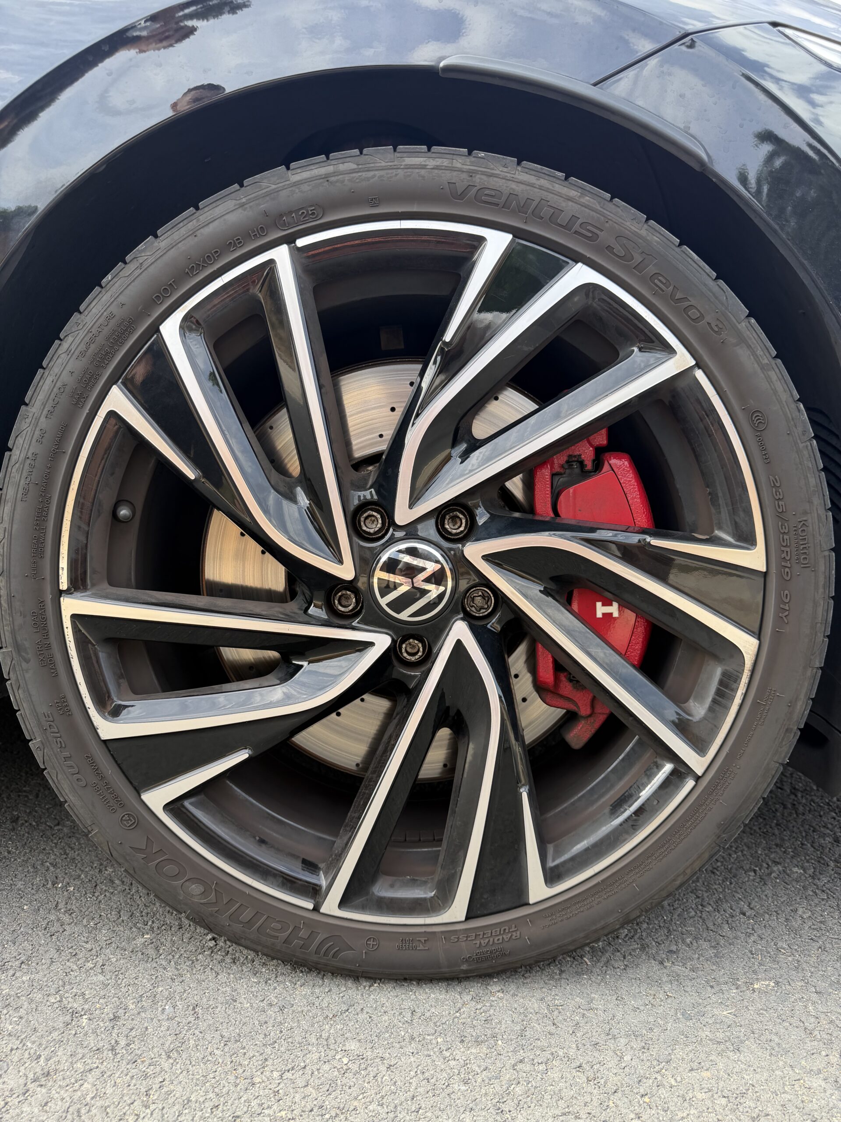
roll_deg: -1.2
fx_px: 777
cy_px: 561
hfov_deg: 56.8
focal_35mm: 24
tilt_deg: -7.8
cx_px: 420
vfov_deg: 71.6
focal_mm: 6.76
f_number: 1.78
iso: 80
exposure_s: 1/464
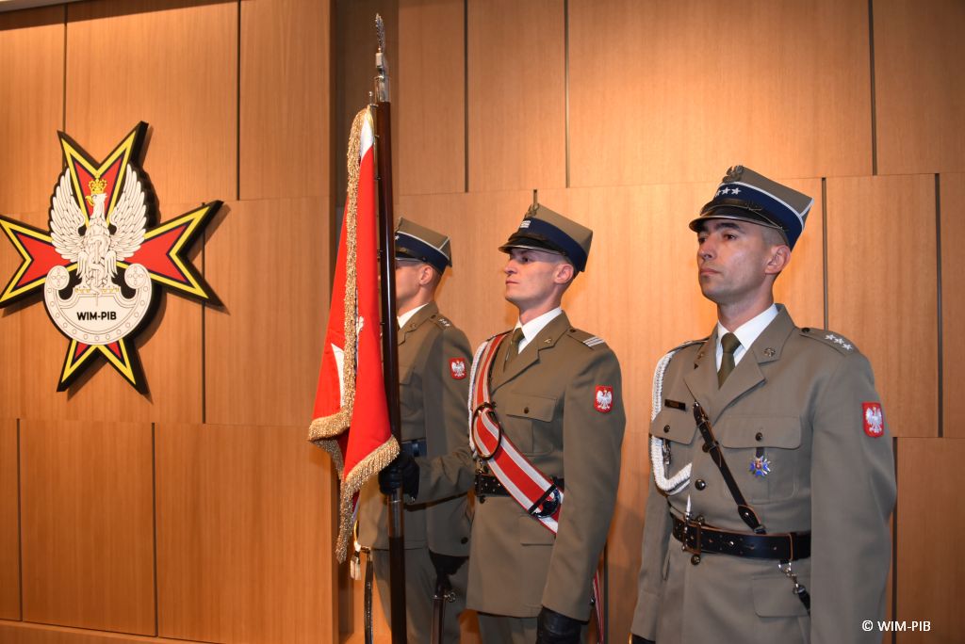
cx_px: 482
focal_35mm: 32
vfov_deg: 41.2
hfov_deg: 58.7
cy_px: 322
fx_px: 858
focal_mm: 32
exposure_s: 1/60
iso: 800
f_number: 4
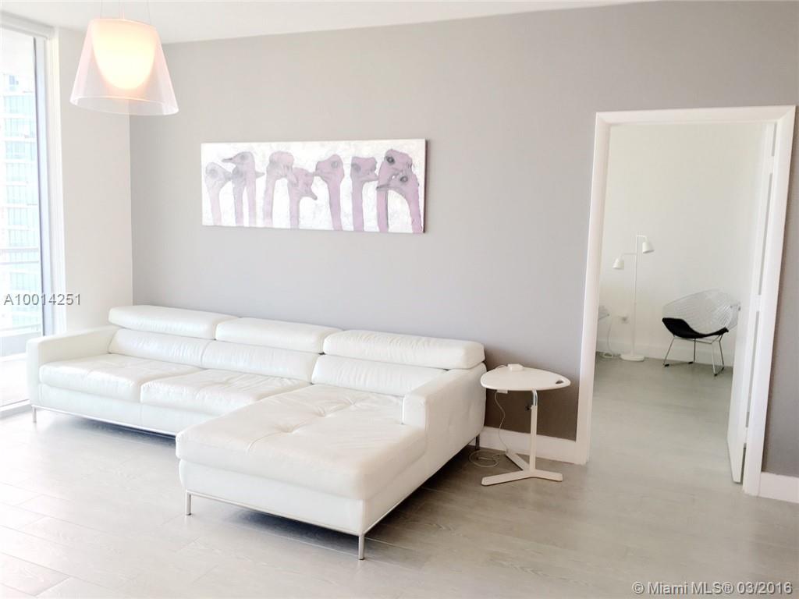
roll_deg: -1.4
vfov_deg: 48.2
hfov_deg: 61.7
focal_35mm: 29
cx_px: 400
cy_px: 300
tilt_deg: -7.3
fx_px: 669
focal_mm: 4.15
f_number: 2.2
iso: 25
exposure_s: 1/30
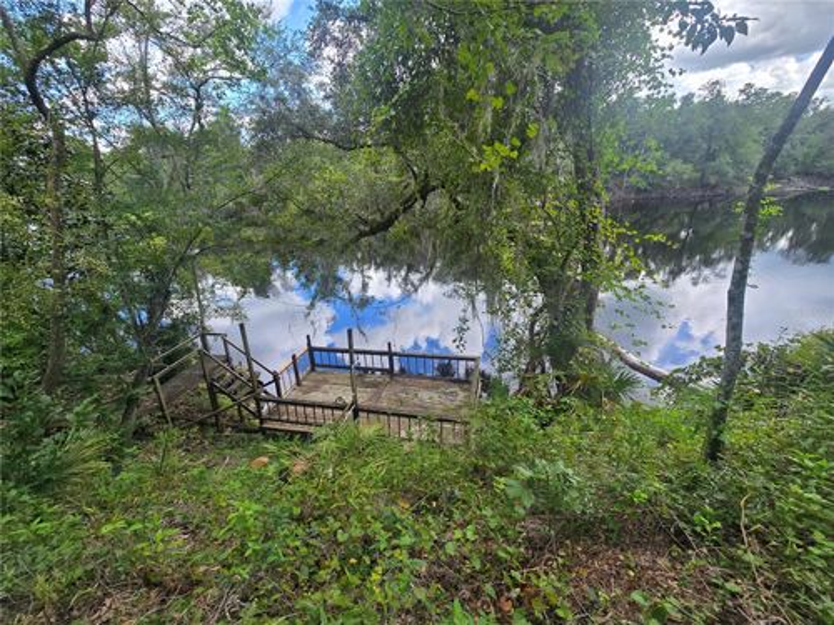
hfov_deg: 106.2
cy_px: 312
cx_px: 417
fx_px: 313
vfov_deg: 89.9
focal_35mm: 13
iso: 50
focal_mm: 2.2
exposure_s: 1/397
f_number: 2.2
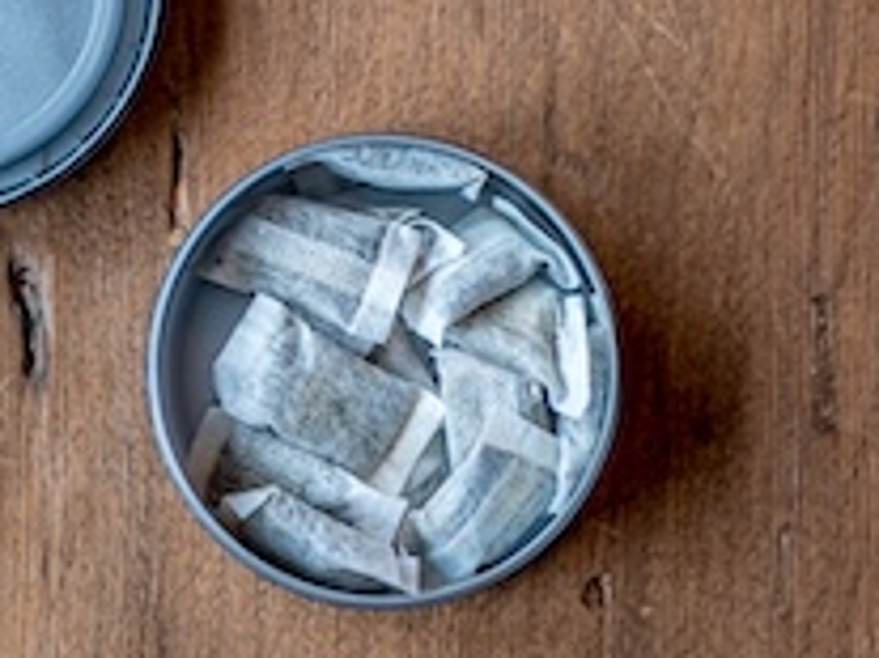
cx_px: 484
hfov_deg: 16.3
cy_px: 363
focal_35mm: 121
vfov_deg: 12.2
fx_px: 3071
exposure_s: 1/60
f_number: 1.7
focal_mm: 25
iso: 250
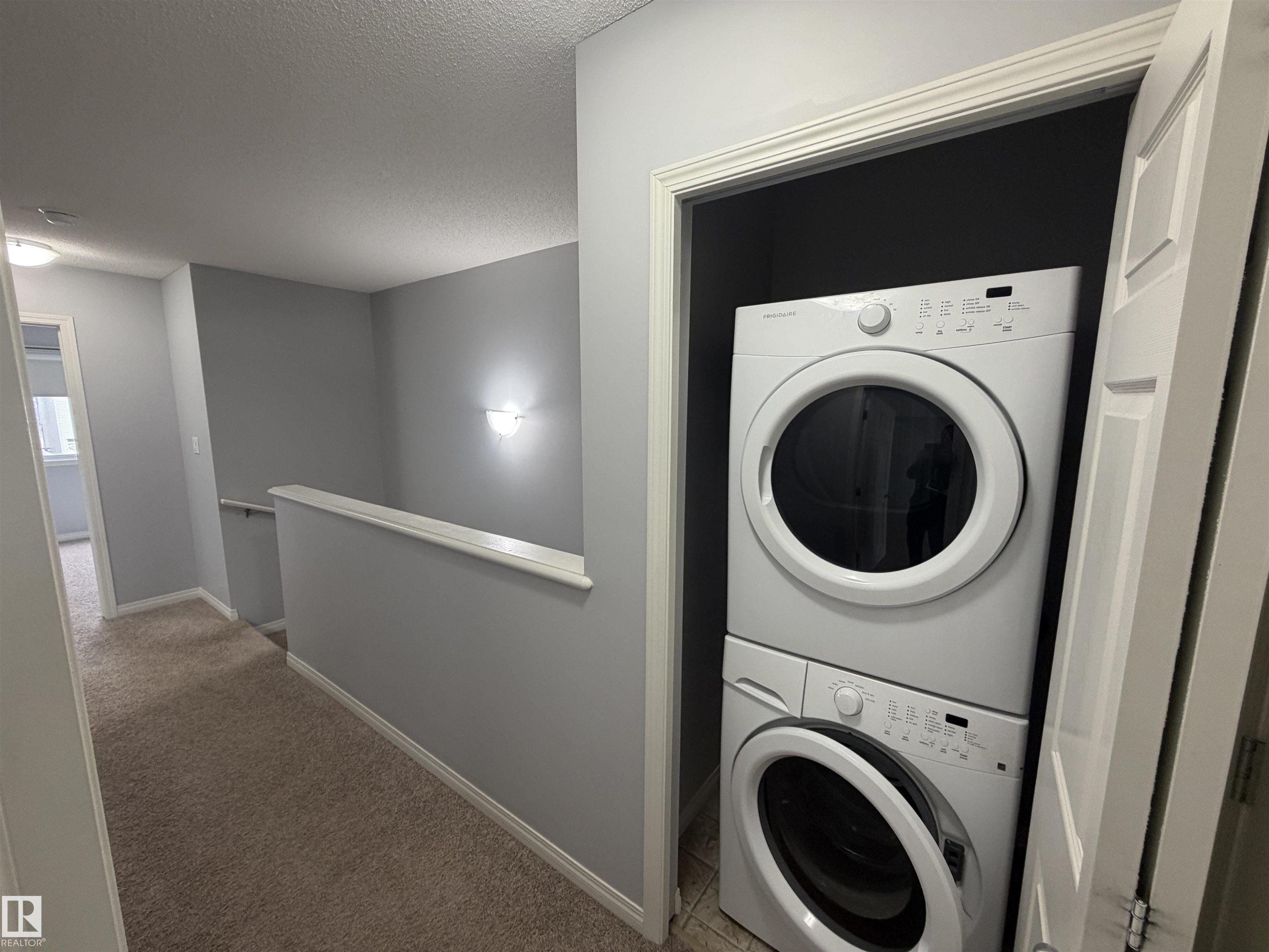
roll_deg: -0.7
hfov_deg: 102.1
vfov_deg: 85.7
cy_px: 476
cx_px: 634
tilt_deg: -8.3
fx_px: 513
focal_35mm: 14
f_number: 2.2
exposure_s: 1/60
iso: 160
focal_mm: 2.22
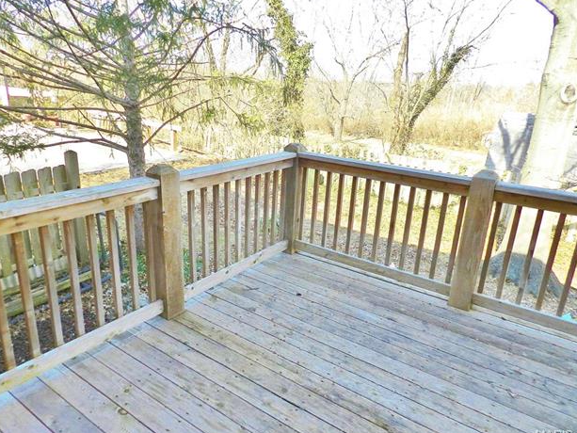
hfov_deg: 71.6
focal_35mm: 24
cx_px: 278
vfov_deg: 56.8
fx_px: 400
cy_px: 218
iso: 160
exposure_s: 1/320
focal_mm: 4
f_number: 3.4
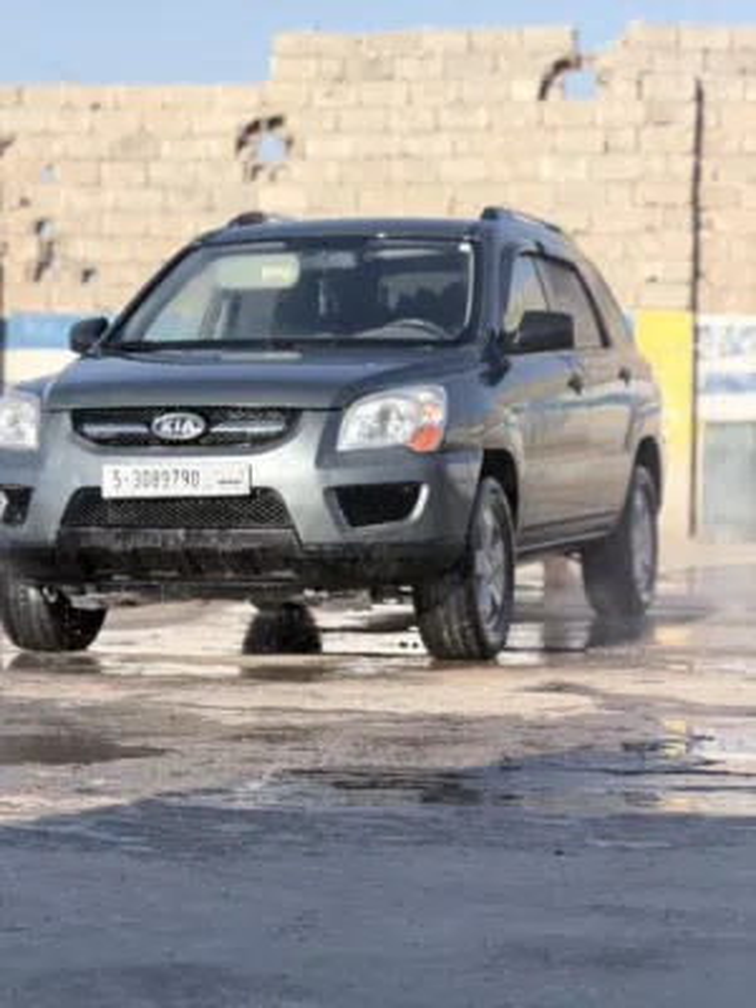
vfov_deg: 19.6
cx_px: 378
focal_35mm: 100
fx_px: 2912
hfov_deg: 14.8
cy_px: 504
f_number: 2.8
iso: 32
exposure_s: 1/638
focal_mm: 16.89
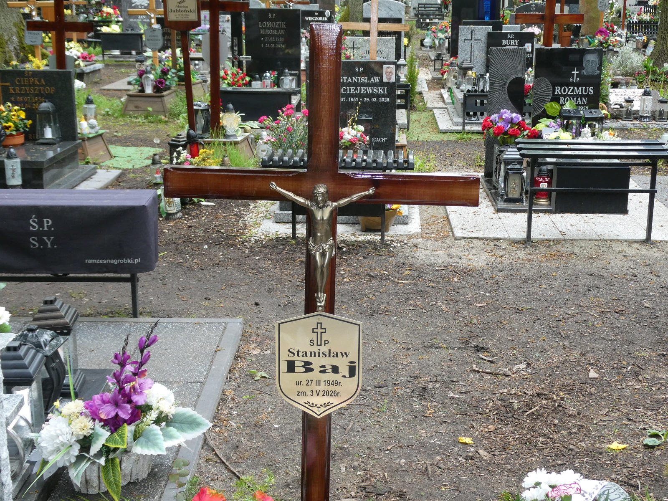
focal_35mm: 50
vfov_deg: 29.1
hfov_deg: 38.2
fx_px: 965
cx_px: 334
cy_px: 250
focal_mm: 9
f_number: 4.1
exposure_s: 1/60
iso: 200
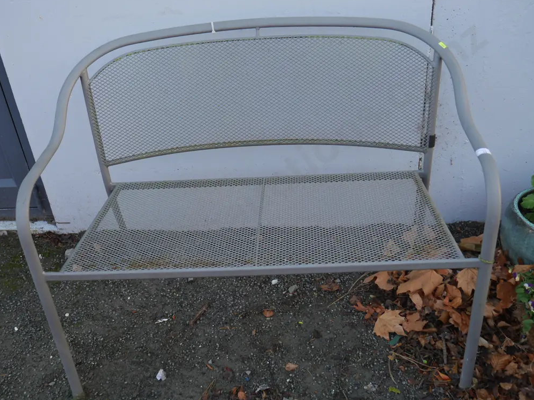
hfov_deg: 47.9
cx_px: 262
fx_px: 601
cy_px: 197
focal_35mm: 39
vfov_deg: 36.8
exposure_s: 1/60
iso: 200
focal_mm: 19
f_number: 4.1
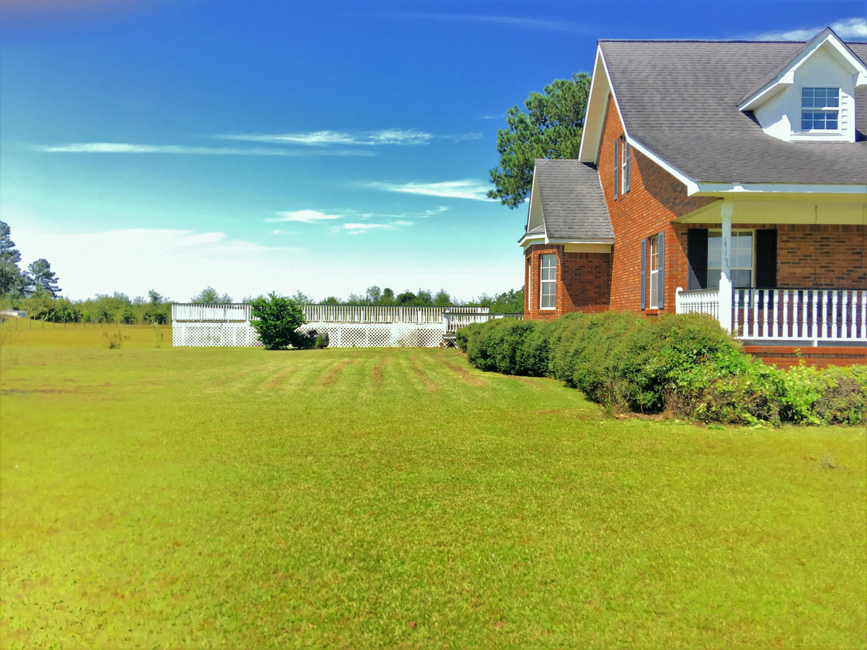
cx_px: 434
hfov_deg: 61.7
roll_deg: -0.7
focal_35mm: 29
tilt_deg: +1.0
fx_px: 726
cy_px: 325
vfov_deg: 48.2
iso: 25
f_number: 2.2
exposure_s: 1/490
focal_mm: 4.15
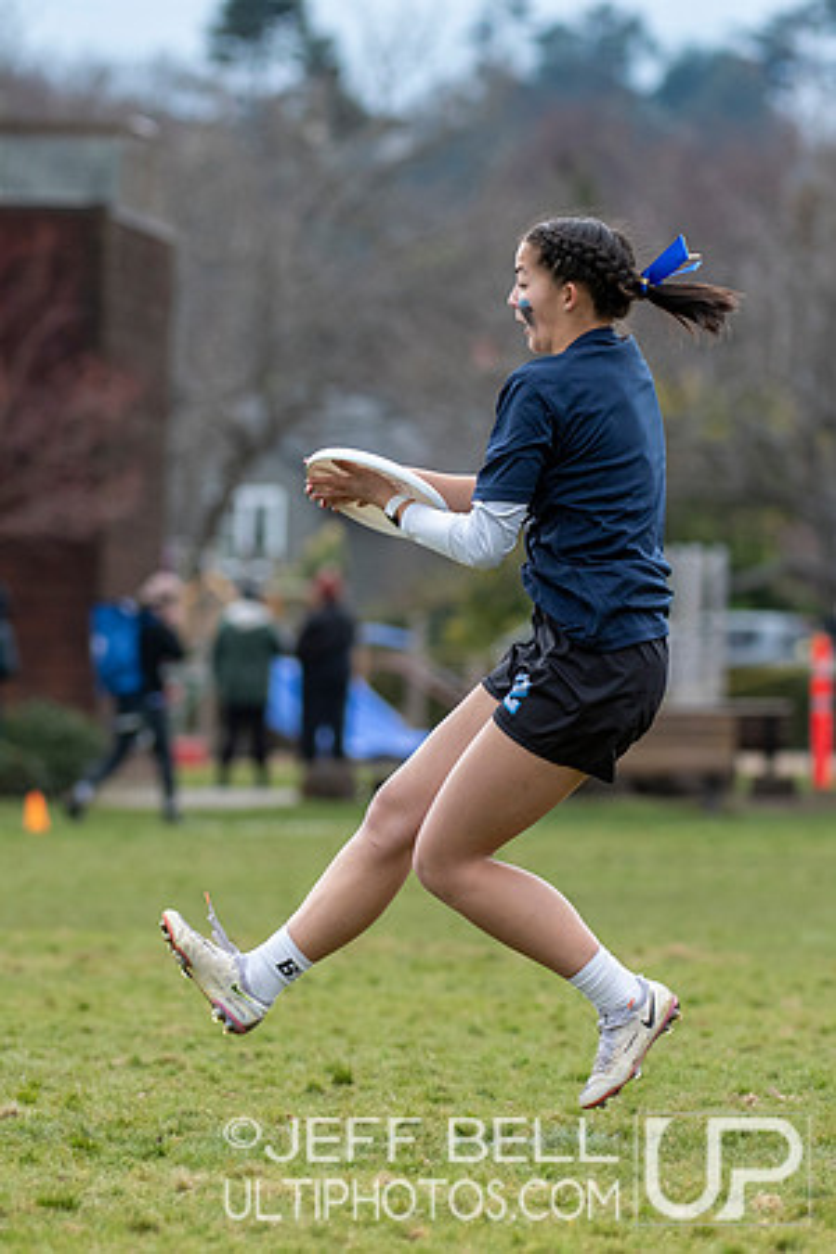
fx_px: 15674
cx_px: 418
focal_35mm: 450
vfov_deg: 4.6
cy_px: 627
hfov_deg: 3.1
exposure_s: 1/1250
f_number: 4
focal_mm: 200
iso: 800
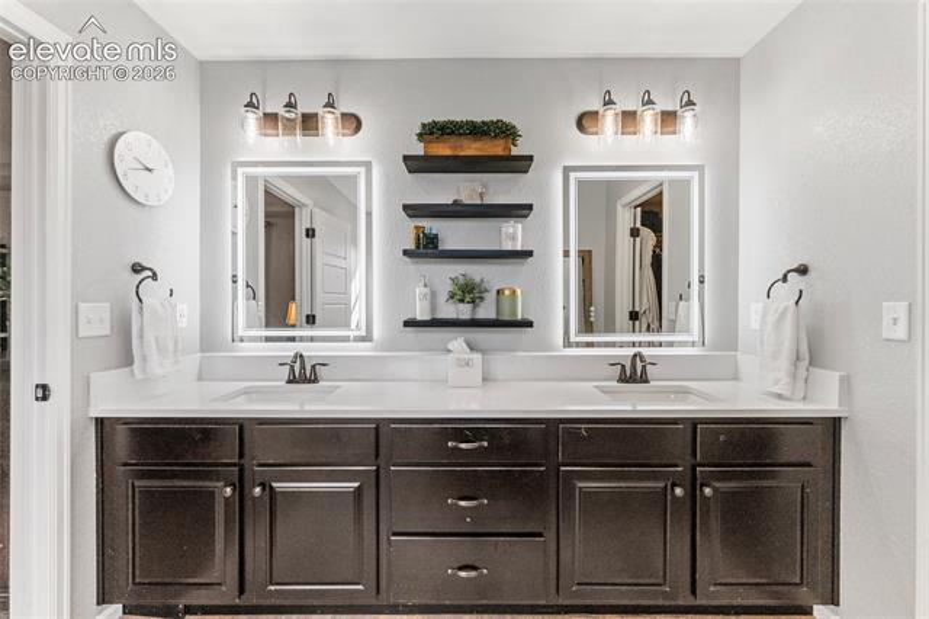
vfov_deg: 77.3
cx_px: 464
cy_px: 310
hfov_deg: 100.4
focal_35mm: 15
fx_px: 387
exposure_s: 1/500
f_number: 5
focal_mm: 15
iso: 1250
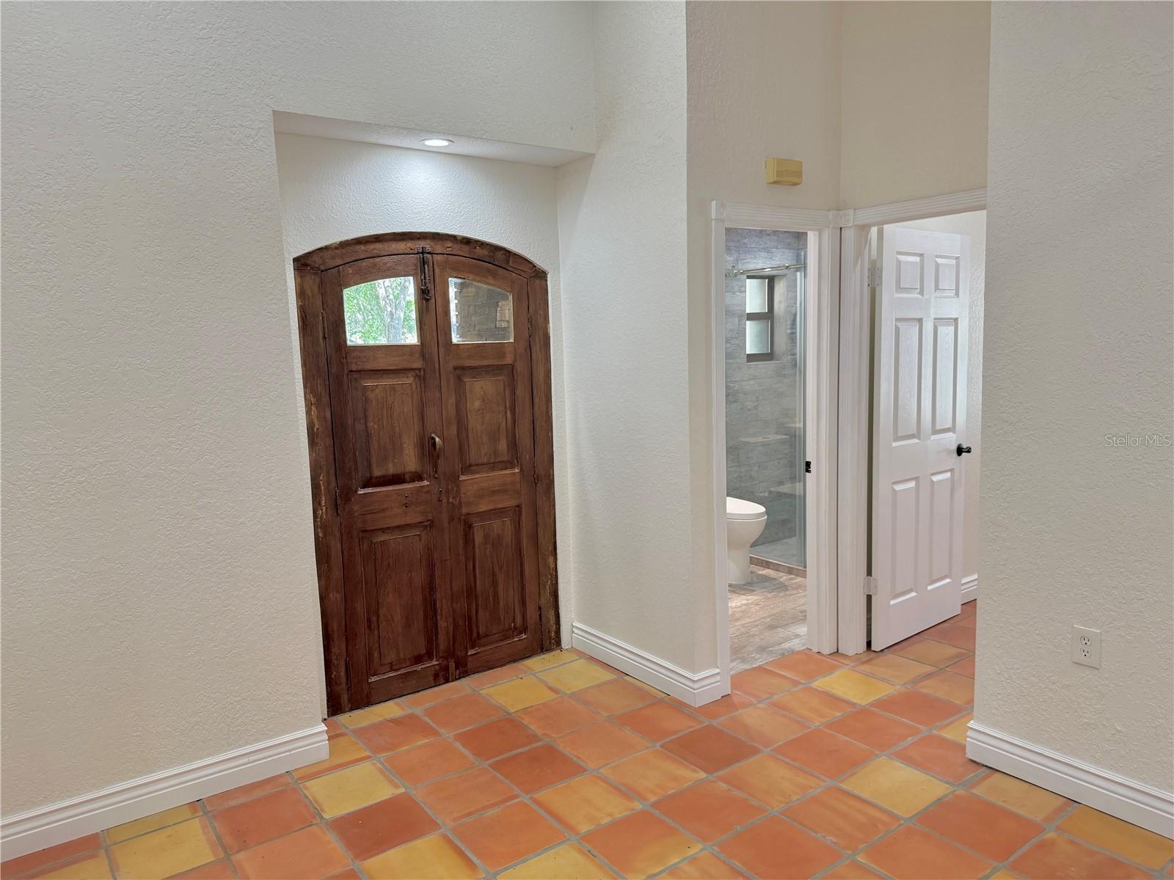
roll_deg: +1.8
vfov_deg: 56.8
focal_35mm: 24
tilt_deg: -7.3
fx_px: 814
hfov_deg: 71.6
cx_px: 587
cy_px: 440
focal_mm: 6.76
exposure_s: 1/120
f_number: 1.78
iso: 200
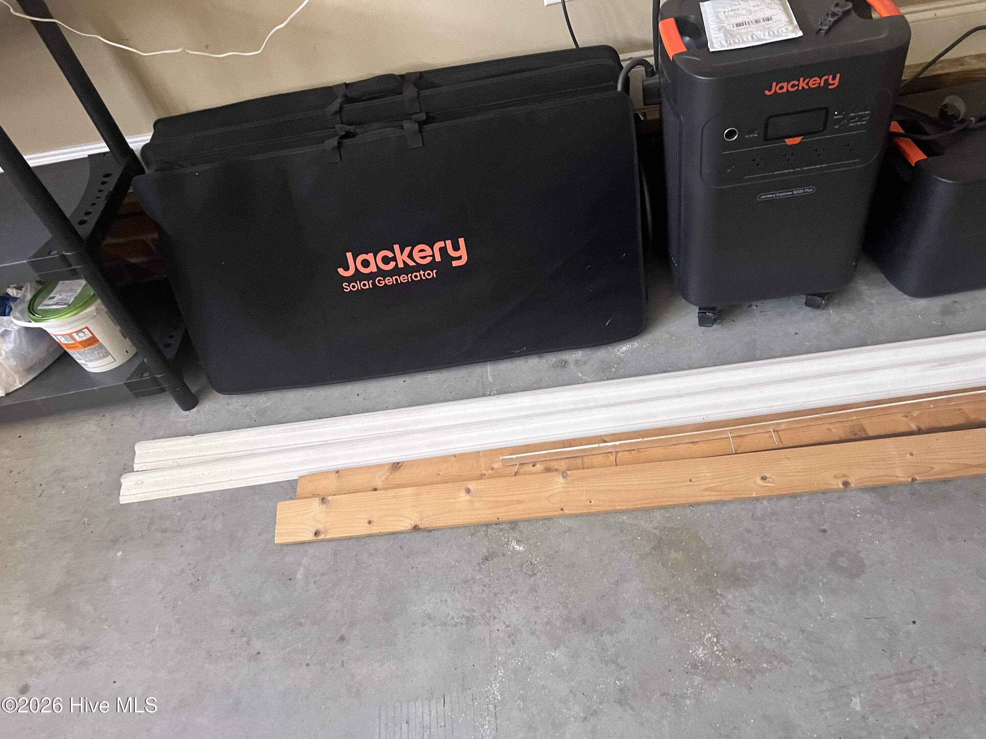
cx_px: 493
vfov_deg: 53.1
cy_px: 370
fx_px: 741
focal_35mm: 26
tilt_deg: -47.8
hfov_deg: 67.3
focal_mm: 5.7
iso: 500
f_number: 1.5
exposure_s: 1/60
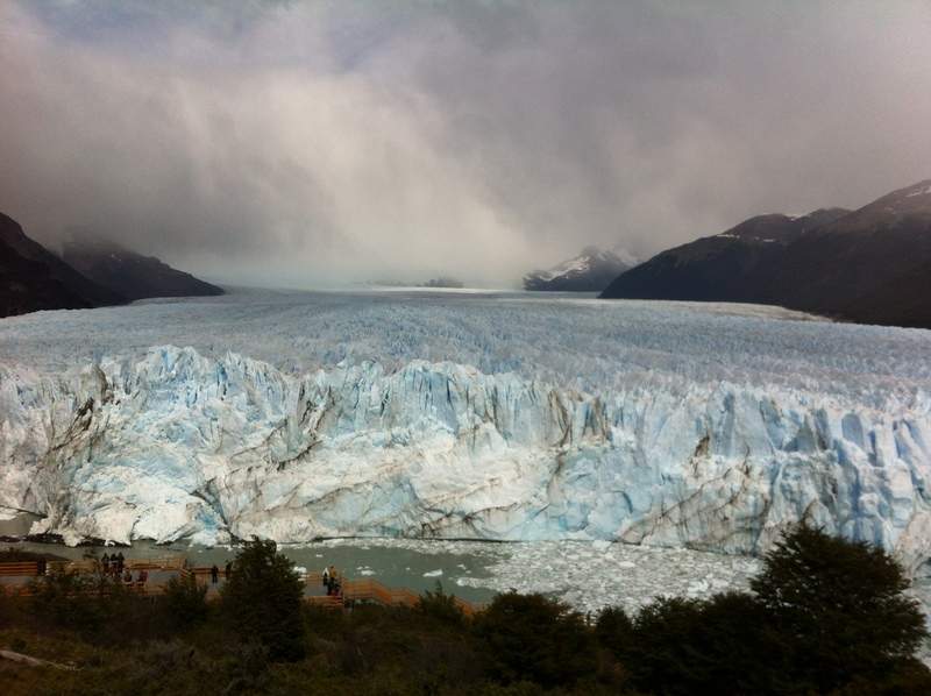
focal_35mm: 35
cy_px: 348
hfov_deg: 52.7
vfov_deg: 40.6
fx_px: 940
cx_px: 466
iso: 80
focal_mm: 3.85
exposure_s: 1/6033
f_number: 2.8
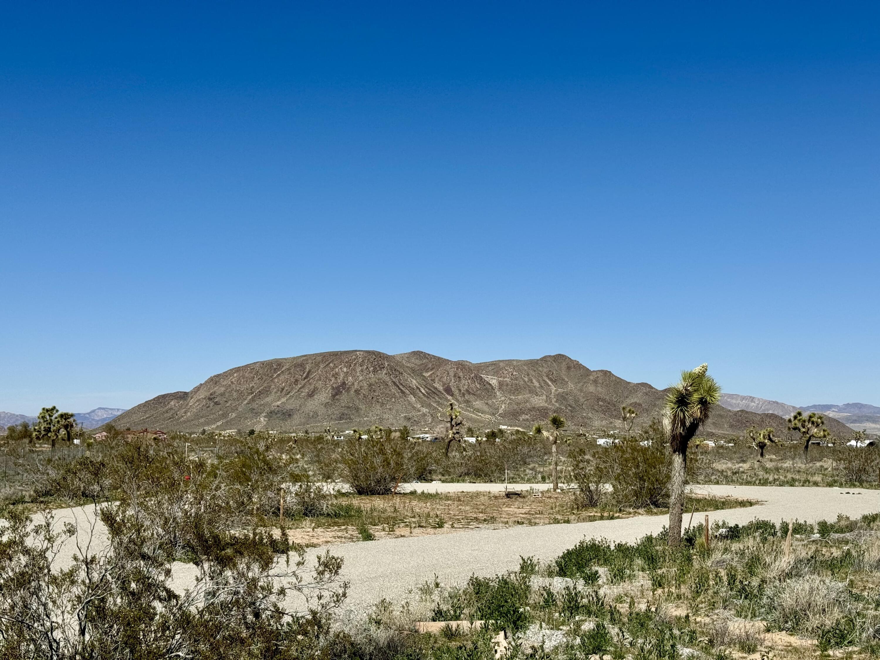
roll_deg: -0.2
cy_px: 330
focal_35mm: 48
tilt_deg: +2.8
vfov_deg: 30.3
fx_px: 1220
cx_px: 440
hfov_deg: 39.7
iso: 80
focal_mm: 6.86
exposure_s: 1/10526
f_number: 1.78
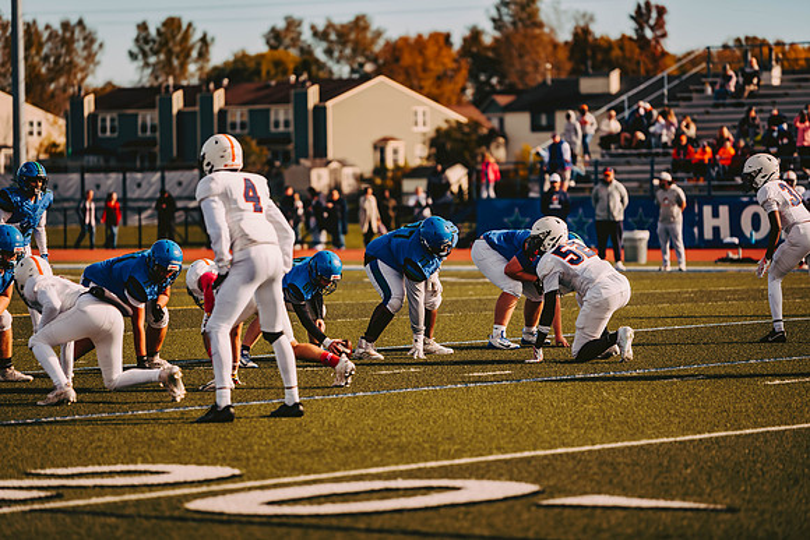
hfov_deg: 12.1
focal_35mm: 170
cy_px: 270
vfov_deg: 8.1
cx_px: 405
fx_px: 3826
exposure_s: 1/2000
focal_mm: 170
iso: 160
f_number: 2.8
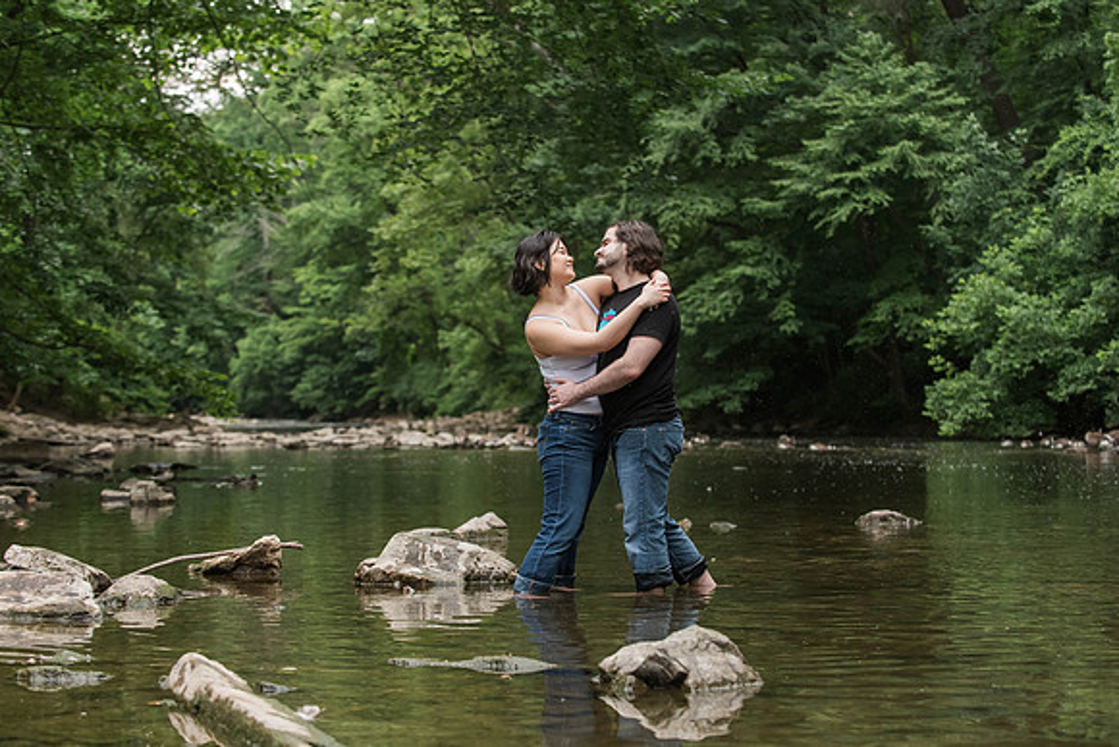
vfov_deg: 19.0
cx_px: 560
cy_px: 369
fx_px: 2236
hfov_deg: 28.1
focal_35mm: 72
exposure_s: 1/320
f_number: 4
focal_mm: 70
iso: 1600
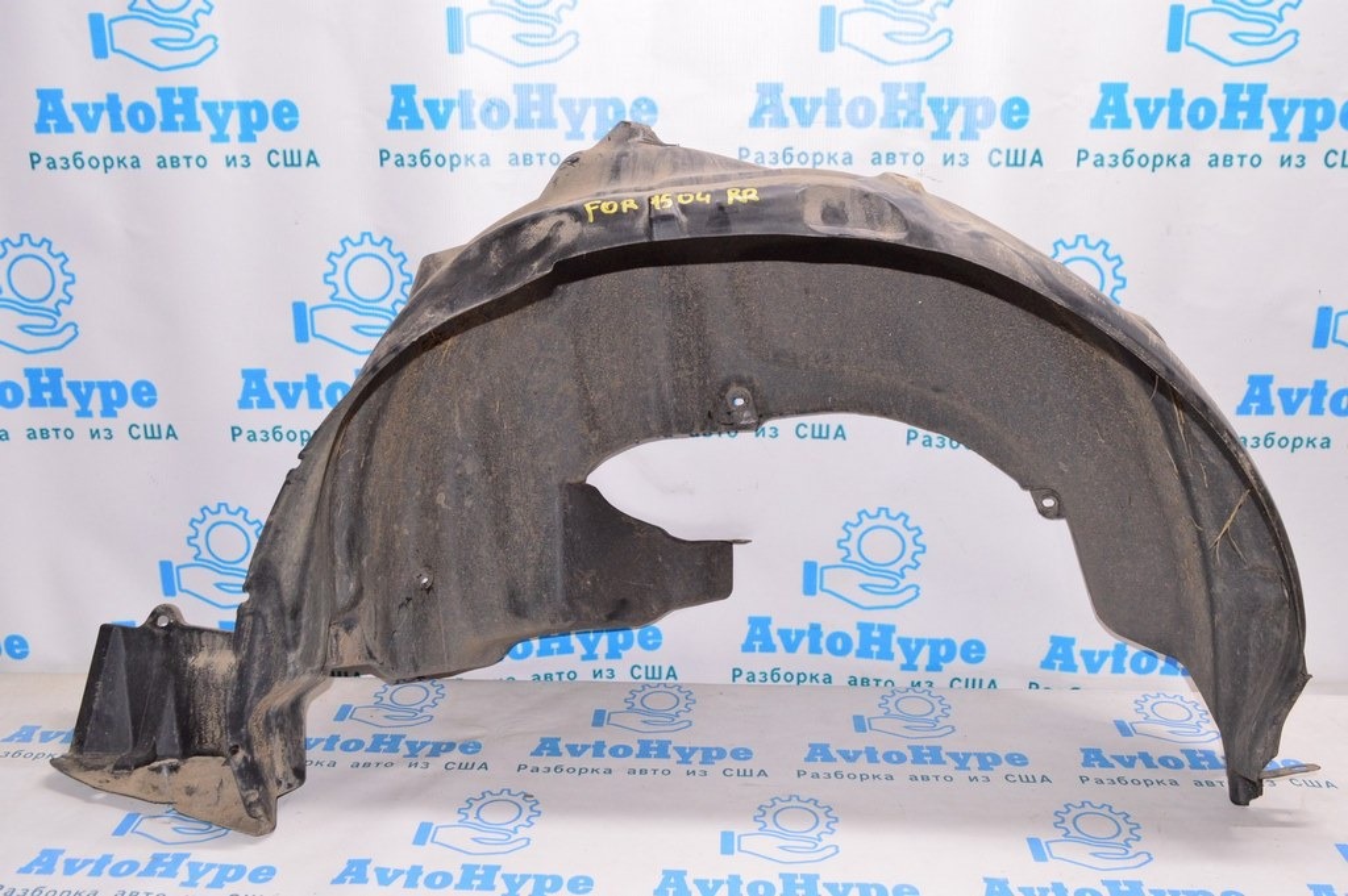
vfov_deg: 39.9
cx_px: 674
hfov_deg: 57.3
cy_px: 448
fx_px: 1235
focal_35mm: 33
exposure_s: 1/60
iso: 1600
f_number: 8
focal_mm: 22
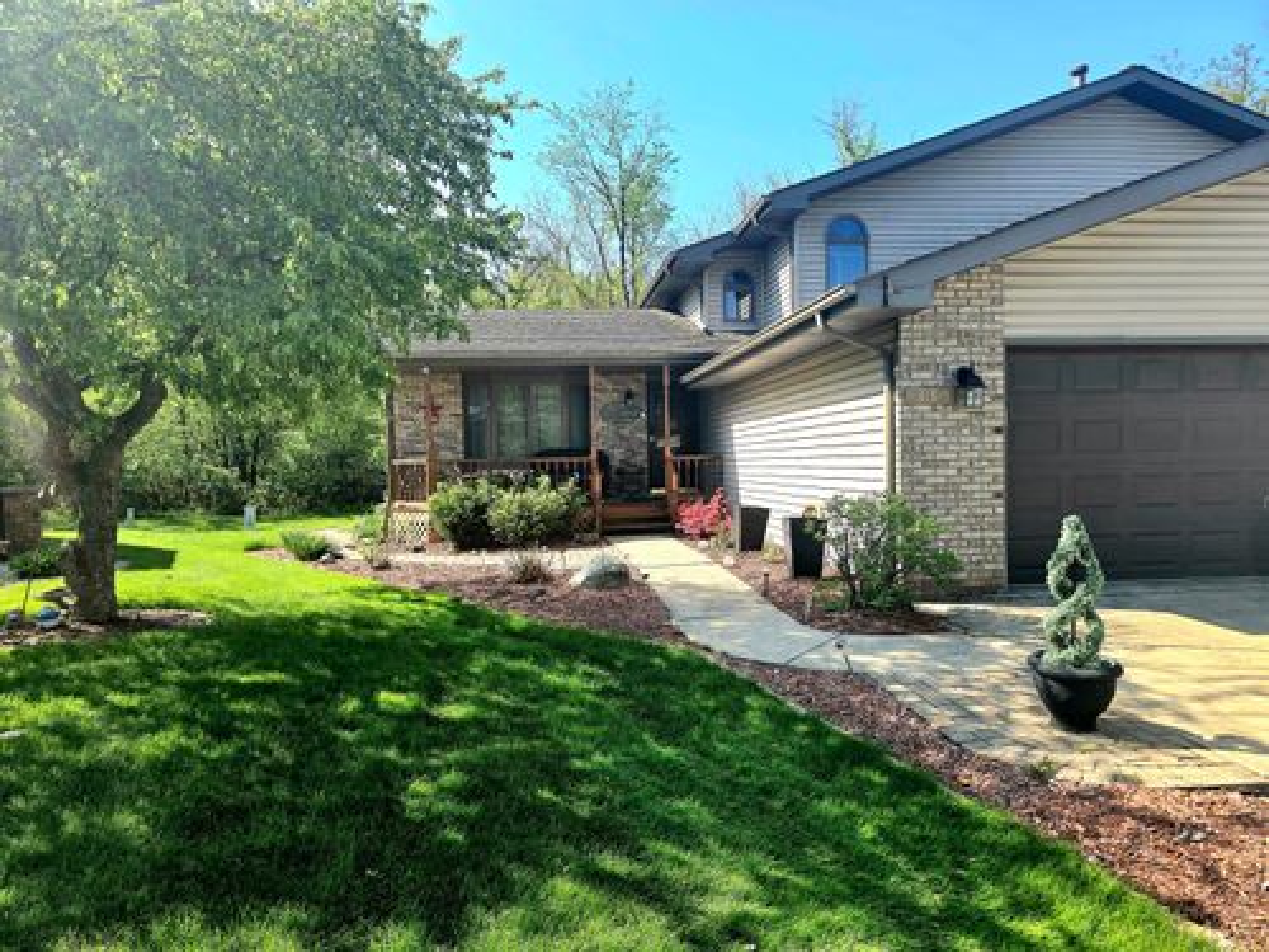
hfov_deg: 73.9
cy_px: 476
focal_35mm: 23
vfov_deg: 58.9
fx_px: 843
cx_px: 634
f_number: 1.7
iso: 12
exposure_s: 1/435
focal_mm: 6.3
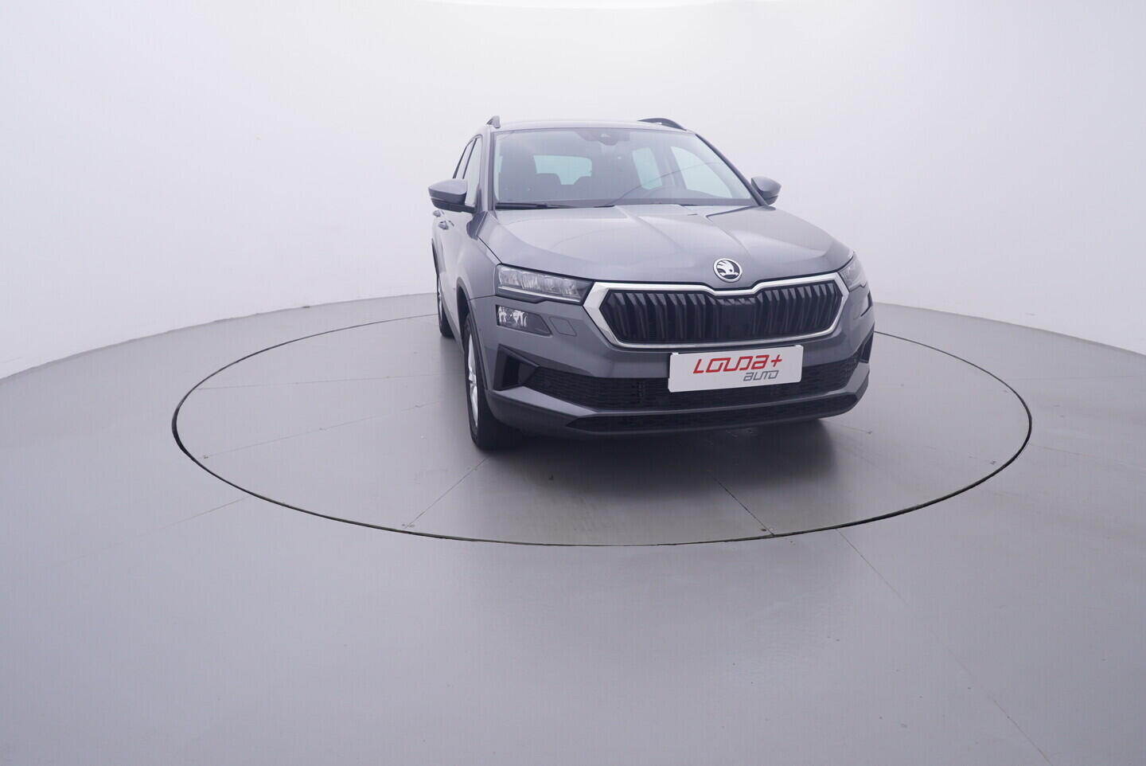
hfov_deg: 77.3
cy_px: 383
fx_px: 717
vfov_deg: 56.2
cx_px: 573
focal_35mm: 22
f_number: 5
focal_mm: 15
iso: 200
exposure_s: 1/80
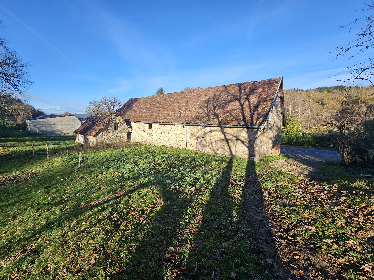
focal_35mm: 13
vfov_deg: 89.9
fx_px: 140
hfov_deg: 106.2
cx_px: 187
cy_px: 140
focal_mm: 2.2
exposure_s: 1/1151
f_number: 2.2
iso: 50
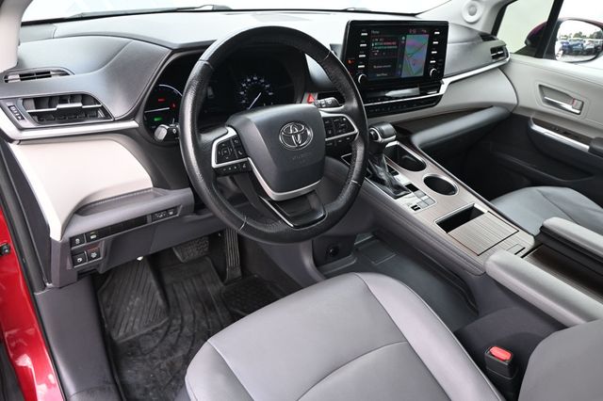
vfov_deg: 49.1
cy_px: 200
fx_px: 439
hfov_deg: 68.9
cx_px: 302
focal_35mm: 26
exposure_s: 1/125
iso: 400
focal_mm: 17.5
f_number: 3.5
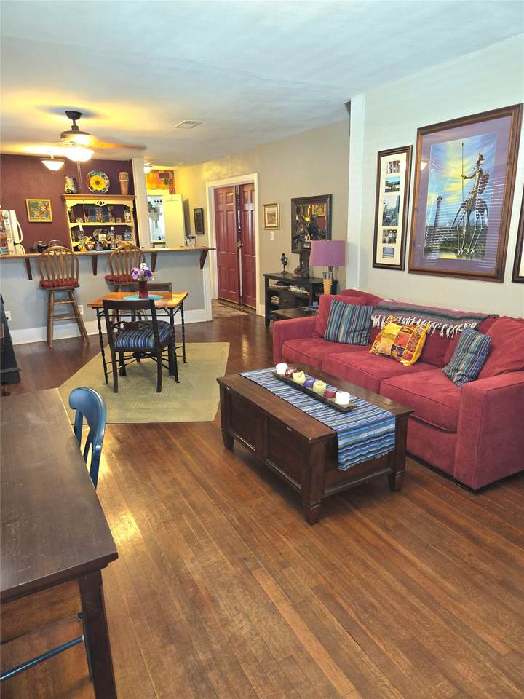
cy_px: 350
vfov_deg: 73.9
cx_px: 262
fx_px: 464
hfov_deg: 58.9
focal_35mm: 23
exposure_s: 1/15
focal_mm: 5.4
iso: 125
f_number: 1.8
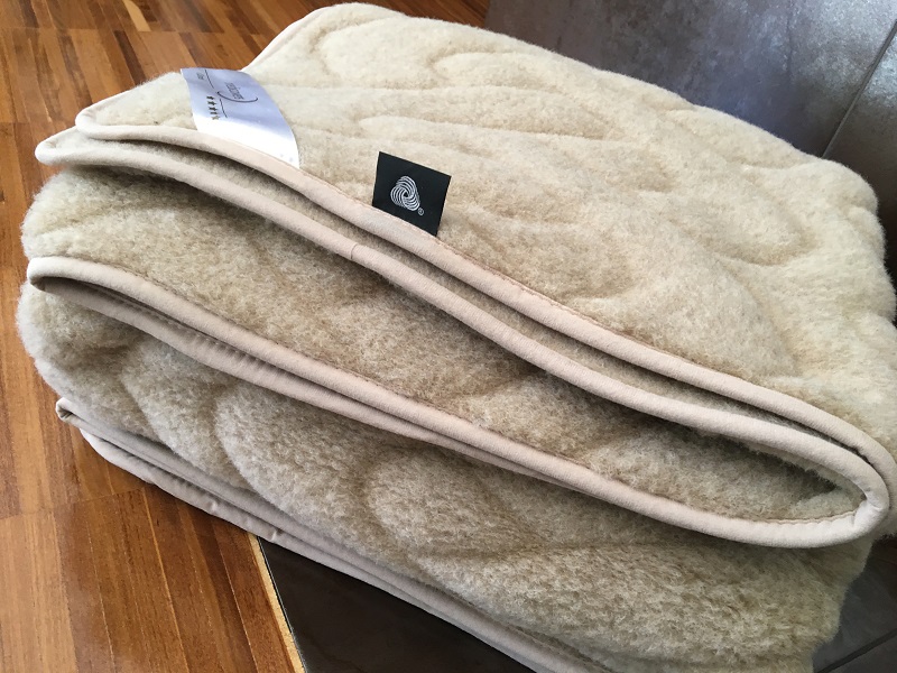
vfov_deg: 48.2
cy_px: 336
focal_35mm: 29
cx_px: 448
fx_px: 751
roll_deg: -15.7
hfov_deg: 61.7
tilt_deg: -39.0
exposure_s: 1/33
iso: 100
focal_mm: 4.15
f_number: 2.2
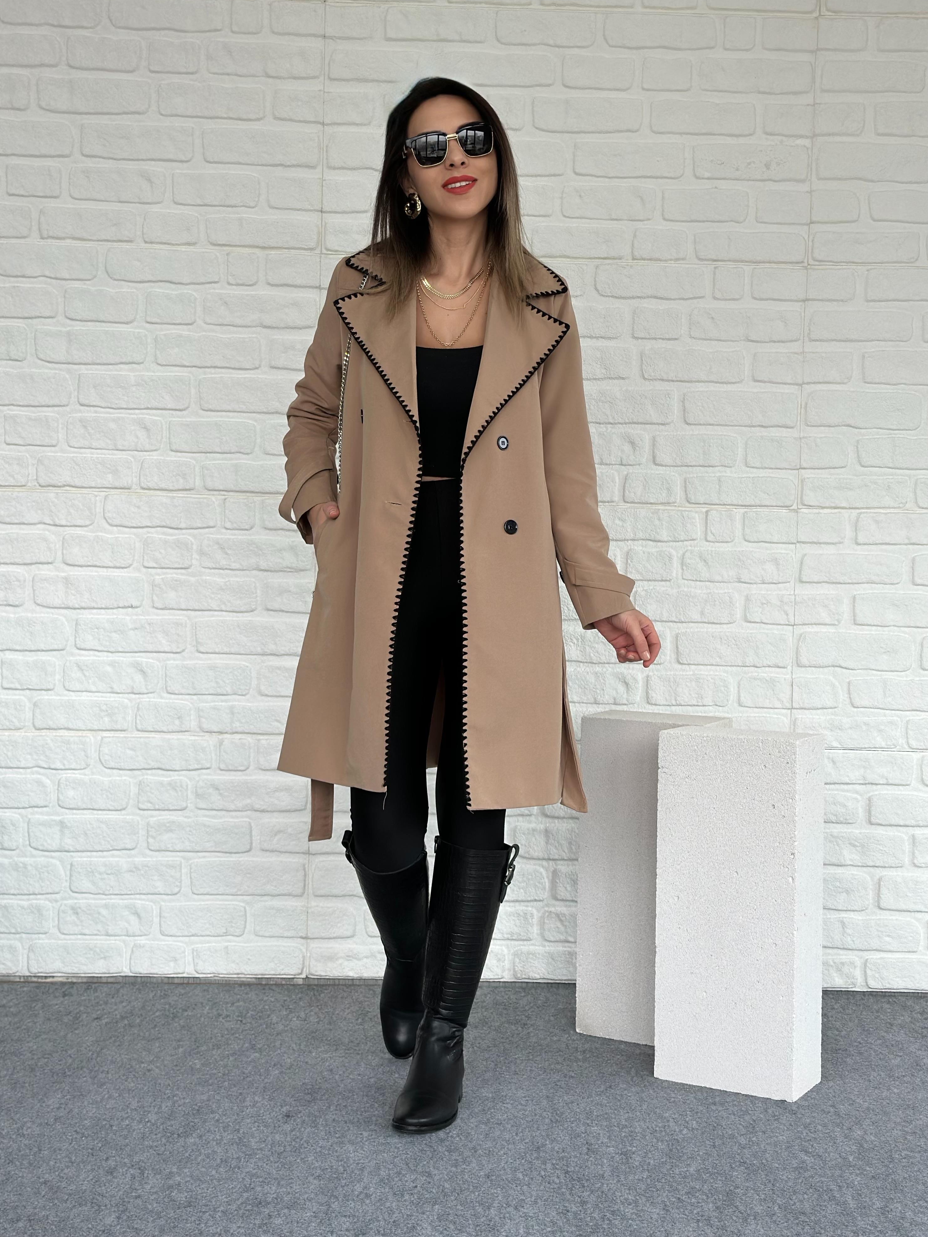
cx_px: 458
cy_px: 607
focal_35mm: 49
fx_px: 1752
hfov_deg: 29.7
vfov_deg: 38.9
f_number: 1.78
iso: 80
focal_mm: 6.86
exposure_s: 1/311
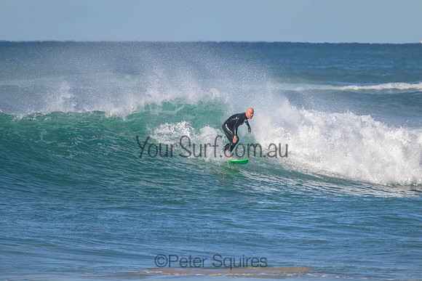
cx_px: 211
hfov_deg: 2.5
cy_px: 140
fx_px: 9770
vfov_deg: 1.7
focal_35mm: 833
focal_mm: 800
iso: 1000
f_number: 11
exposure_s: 1/2000
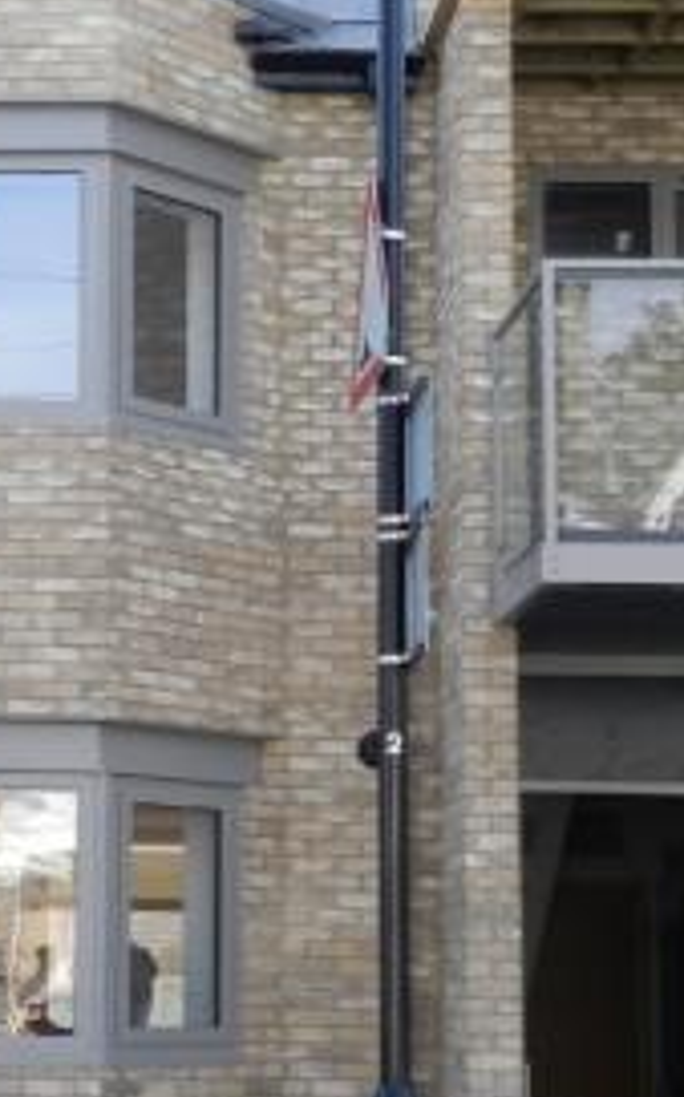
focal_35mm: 82
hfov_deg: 15.4
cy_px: 607
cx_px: -105
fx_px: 2450
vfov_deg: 25.2
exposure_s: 1/80
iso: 160
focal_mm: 6.7
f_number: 7.1
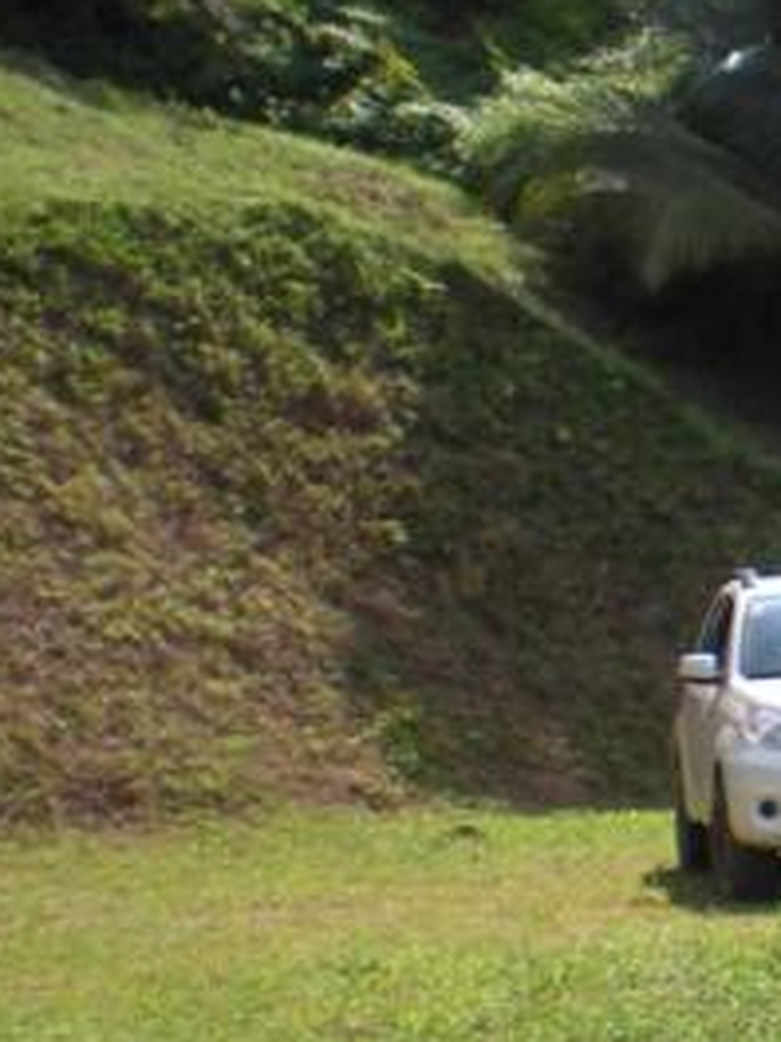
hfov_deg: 11.7
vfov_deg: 17.1
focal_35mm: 115
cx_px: 1491
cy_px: 596
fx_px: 3459
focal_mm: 6.3
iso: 64
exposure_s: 1/290
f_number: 4.6
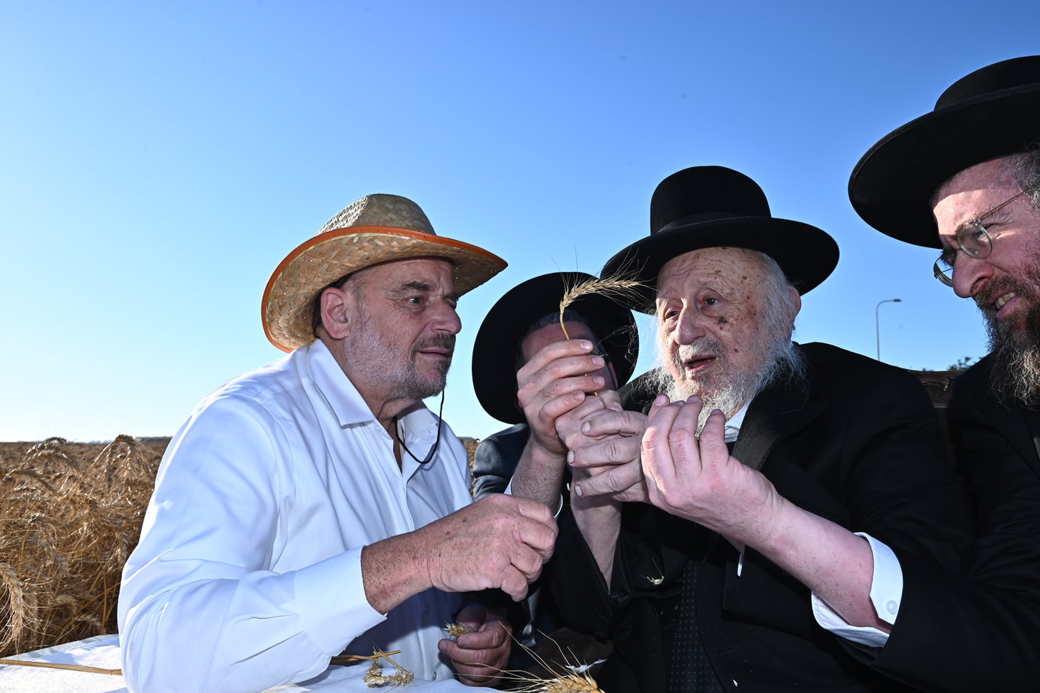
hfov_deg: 63.7
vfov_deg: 45.0
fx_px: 838
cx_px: 520
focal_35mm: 29
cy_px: 346
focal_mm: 29
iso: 160
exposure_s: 1/200
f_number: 11
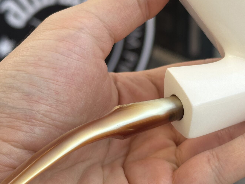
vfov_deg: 15.9
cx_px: 142
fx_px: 658
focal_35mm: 93
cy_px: 87
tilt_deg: -20.7
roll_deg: +0.9
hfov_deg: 21.1
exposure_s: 1/903
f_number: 1.78
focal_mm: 6.86
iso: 64
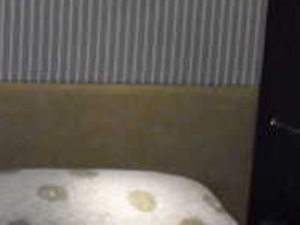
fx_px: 1065
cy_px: 264
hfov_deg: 15.7
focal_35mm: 123
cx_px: -16
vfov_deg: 11.8
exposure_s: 1/80
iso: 800
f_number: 3.1
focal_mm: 6.3
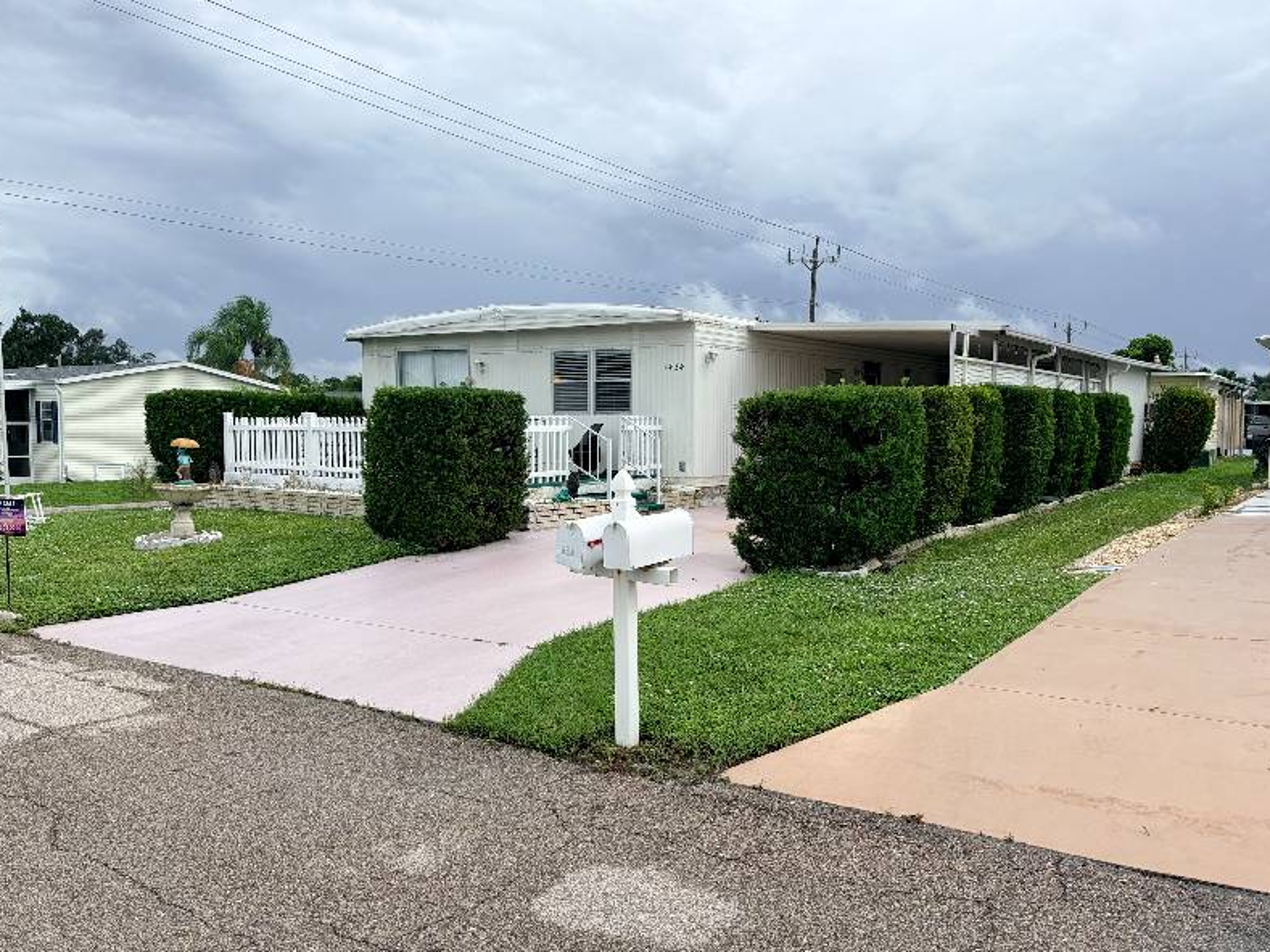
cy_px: 486
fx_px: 1027
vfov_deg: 49.7
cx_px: 673
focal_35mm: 28
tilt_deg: -3.2
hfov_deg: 63.4
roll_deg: +0.0
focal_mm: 5.96
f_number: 1.6
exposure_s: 1/4065
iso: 50
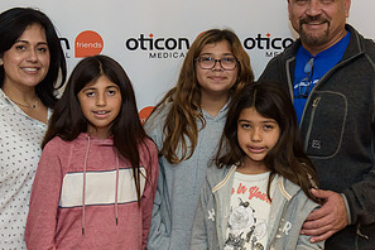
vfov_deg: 17.5
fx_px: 812
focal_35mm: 78
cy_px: 145
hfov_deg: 26.0
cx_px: 197
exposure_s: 1/125
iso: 1250
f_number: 3.2
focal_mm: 40
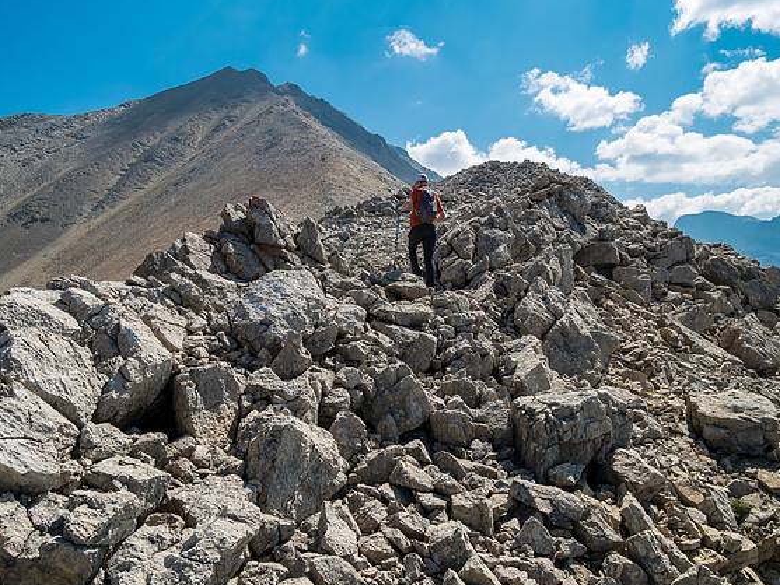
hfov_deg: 69.4
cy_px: 296
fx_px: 563
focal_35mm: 25
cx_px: 381
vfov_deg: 54.9
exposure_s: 1/250
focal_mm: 12
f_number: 8
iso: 200
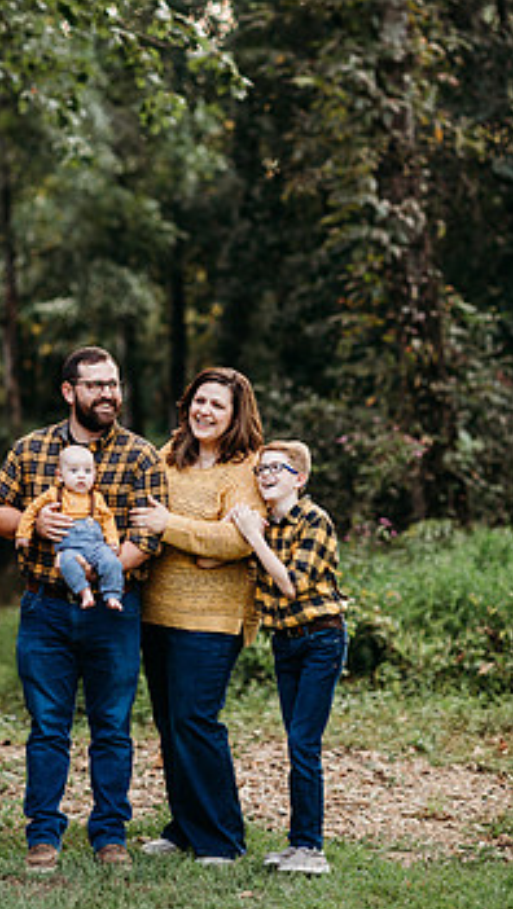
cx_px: 130
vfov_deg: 18.8
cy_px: 368
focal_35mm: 114
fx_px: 2751
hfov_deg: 10.6
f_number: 2.2
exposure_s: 1/200
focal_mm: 85
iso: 125
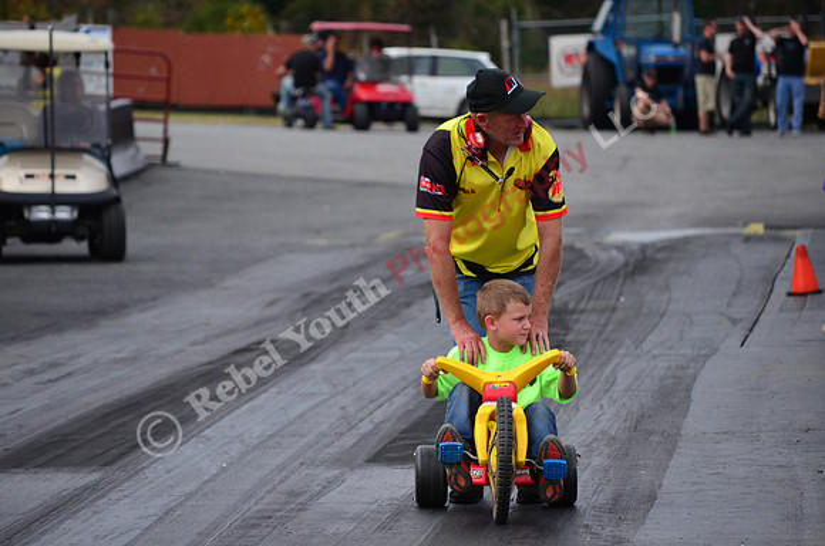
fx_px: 5145
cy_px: 273
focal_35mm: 225
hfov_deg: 9.2
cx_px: 412
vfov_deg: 6.1
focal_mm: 150
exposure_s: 1/2000
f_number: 5.6
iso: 1000
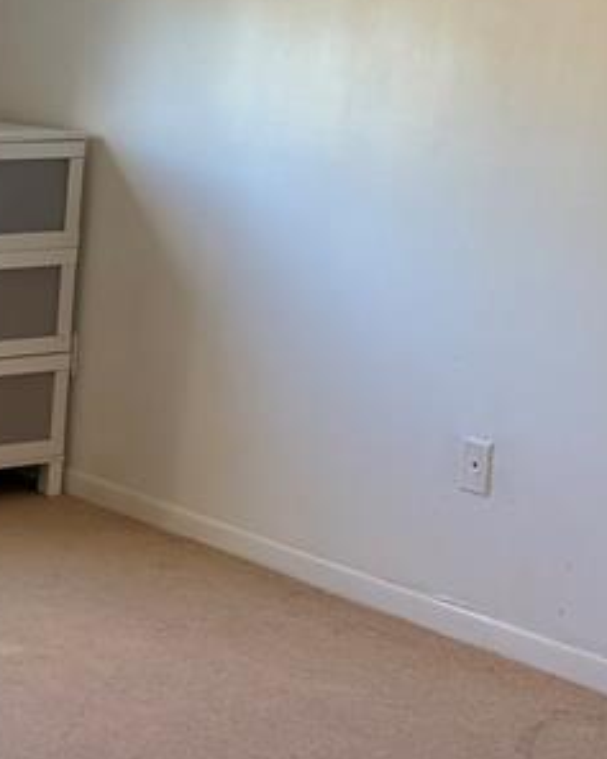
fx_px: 1818
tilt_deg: -9.0
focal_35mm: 81
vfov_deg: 23.5
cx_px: -284
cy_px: 331
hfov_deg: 17.2
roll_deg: -2.3
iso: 125
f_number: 1.78
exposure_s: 1/234
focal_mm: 6.76
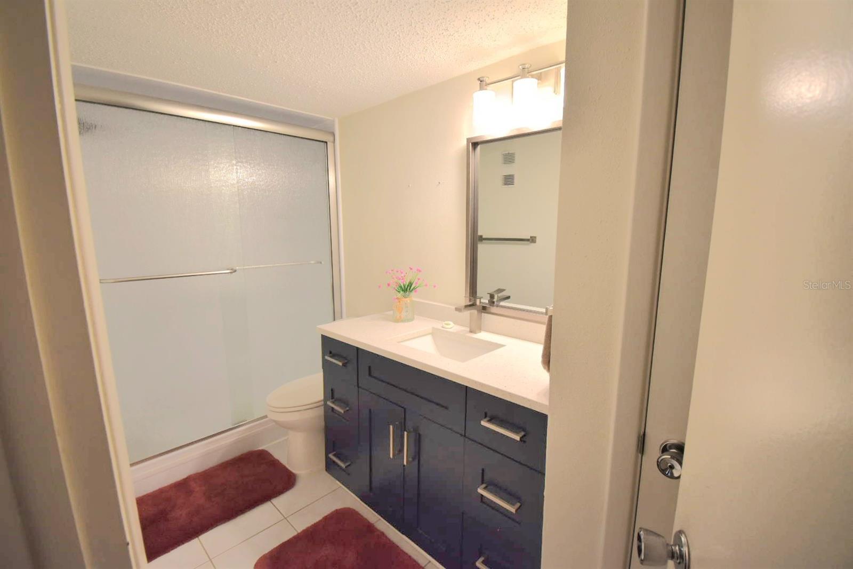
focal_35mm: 15
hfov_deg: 100.4
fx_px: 355
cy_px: 284
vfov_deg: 77.3
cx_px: 426
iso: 400
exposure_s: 1/80
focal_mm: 10
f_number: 4.5
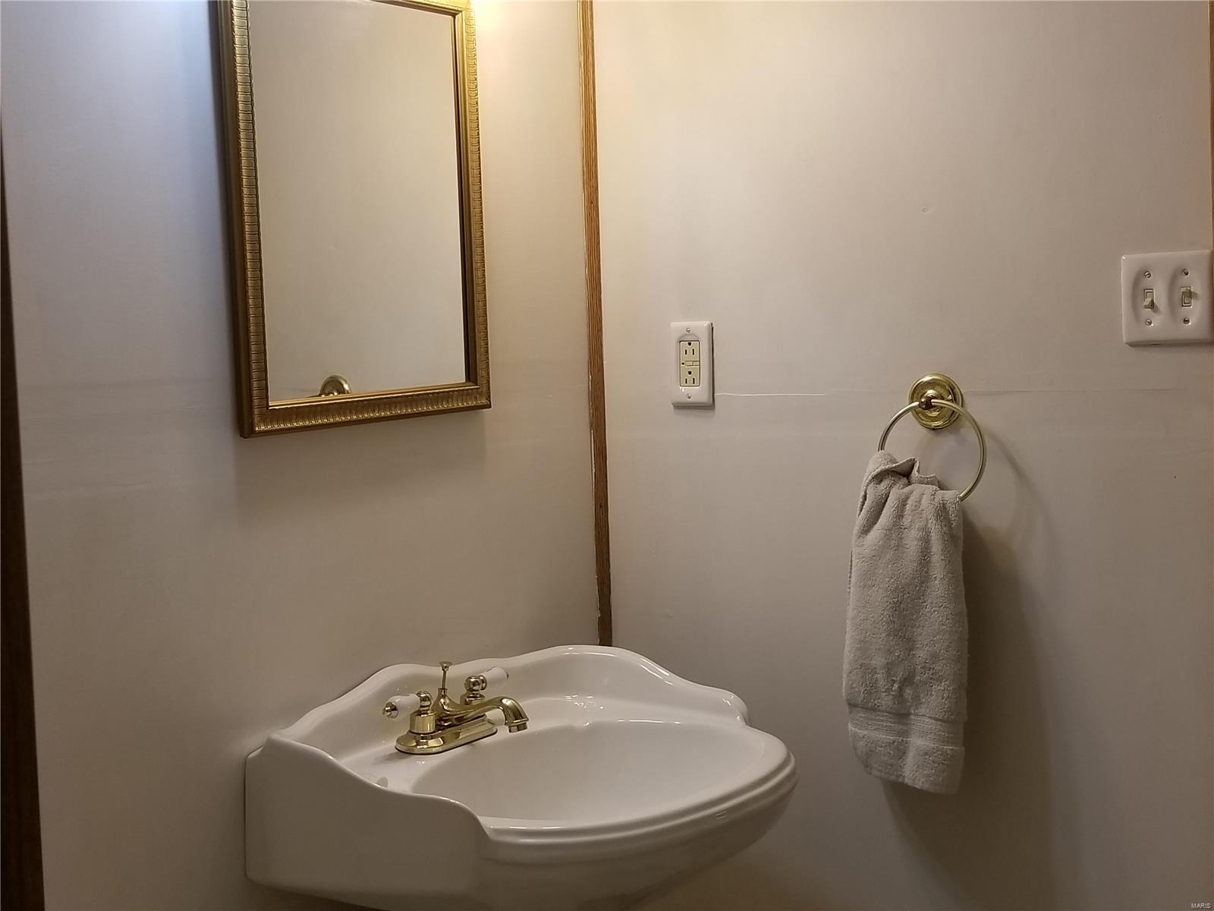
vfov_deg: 53.1
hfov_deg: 67.3
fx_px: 912
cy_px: 456
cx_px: 607
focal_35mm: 26
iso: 80
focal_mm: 4.25
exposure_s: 1/120
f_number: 1.7
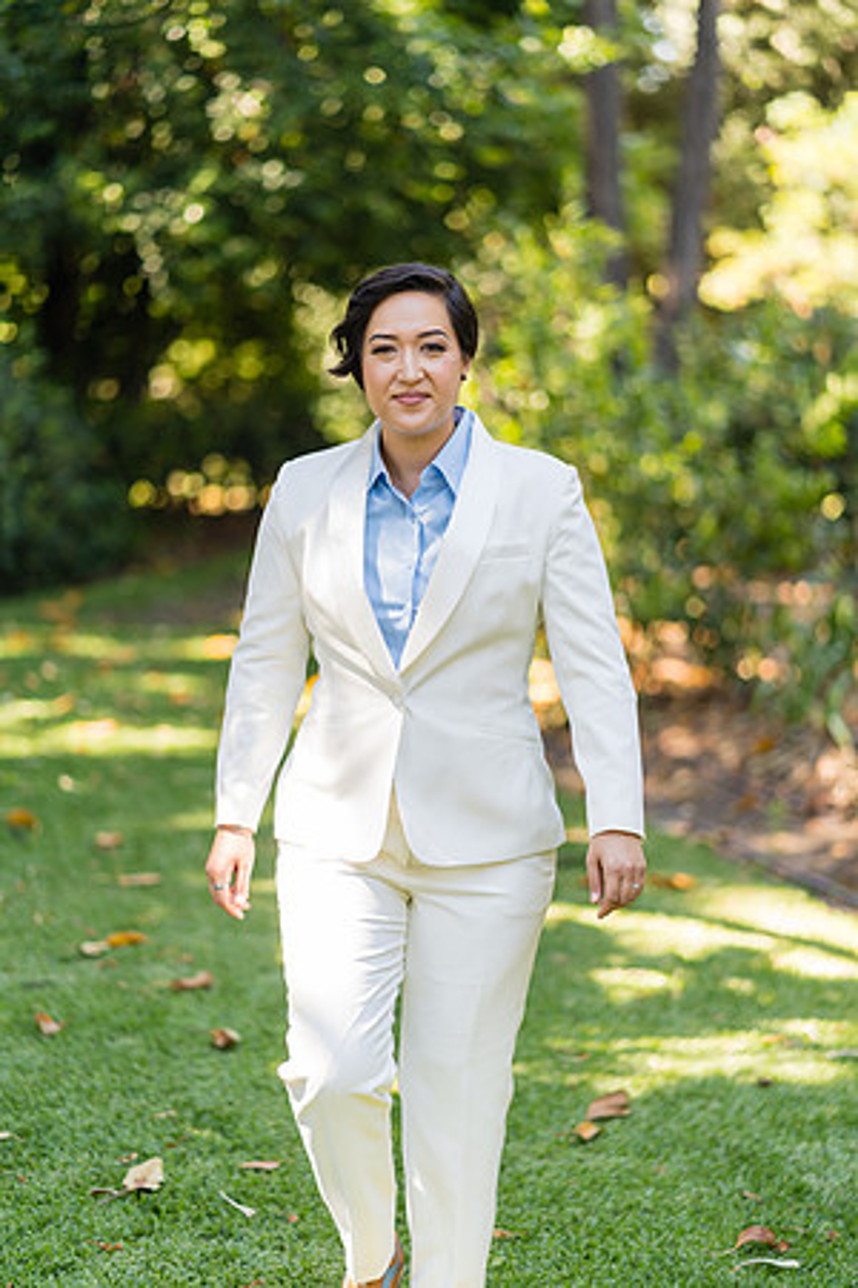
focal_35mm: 85
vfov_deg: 23.9
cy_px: 644
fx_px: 3039
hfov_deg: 16.1
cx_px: 429
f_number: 1.8
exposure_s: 1/320
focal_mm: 85
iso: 125
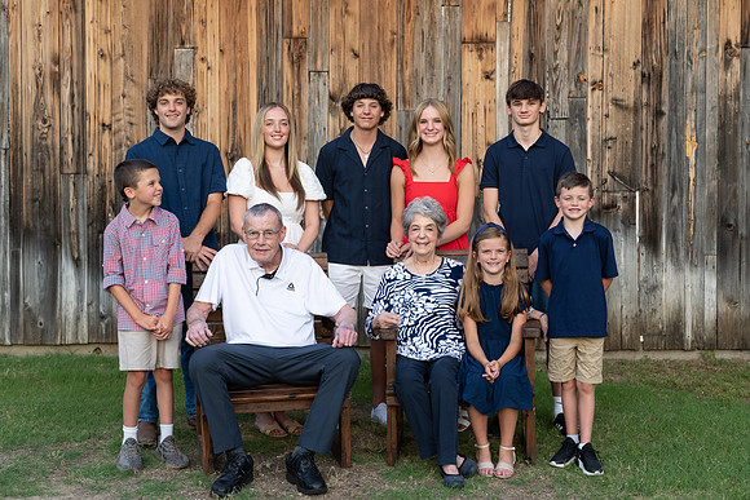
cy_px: 246
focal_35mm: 54
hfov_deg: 36.6
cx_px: 379
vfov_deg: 24.9
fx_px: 1133
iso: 200
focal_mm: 50
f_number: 2.8
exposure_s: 1/500
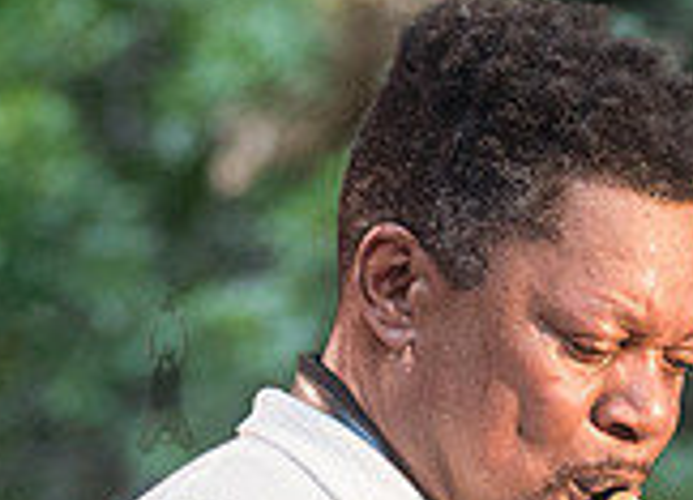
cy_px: 580
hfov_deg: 4.2
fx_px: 9483
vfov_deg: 3.0
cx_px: 903
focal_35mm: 480
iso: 2000
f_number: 3.5
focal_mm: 105
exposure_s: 1/200
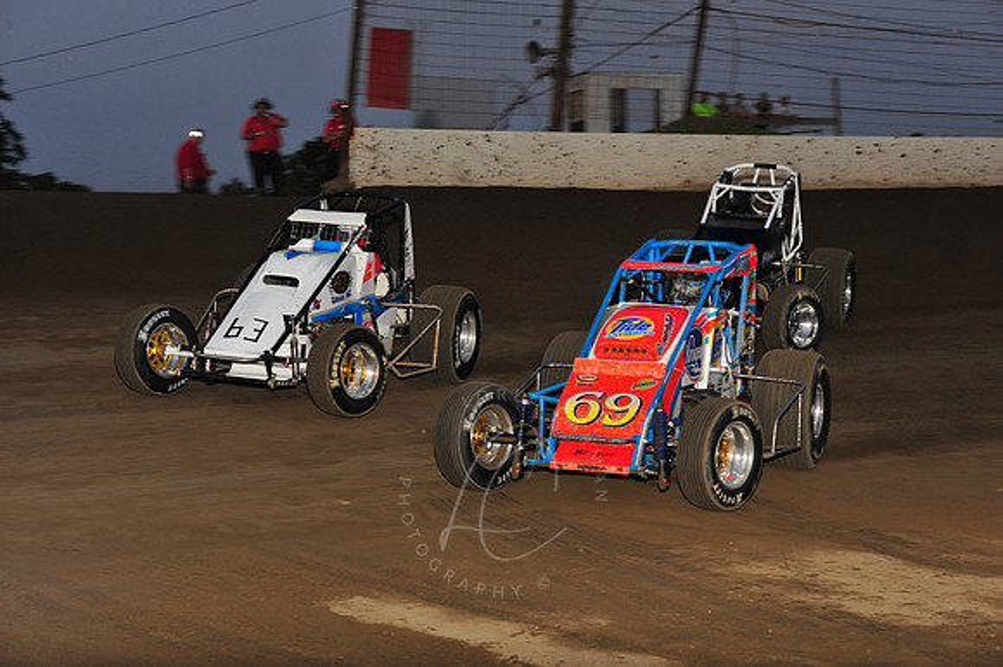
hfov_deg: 20.4
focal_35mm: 100
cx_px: 502
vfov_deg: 13.7
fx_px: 2784
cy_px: 334
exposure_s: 1/320
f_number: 7.1
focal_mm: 100
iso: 800
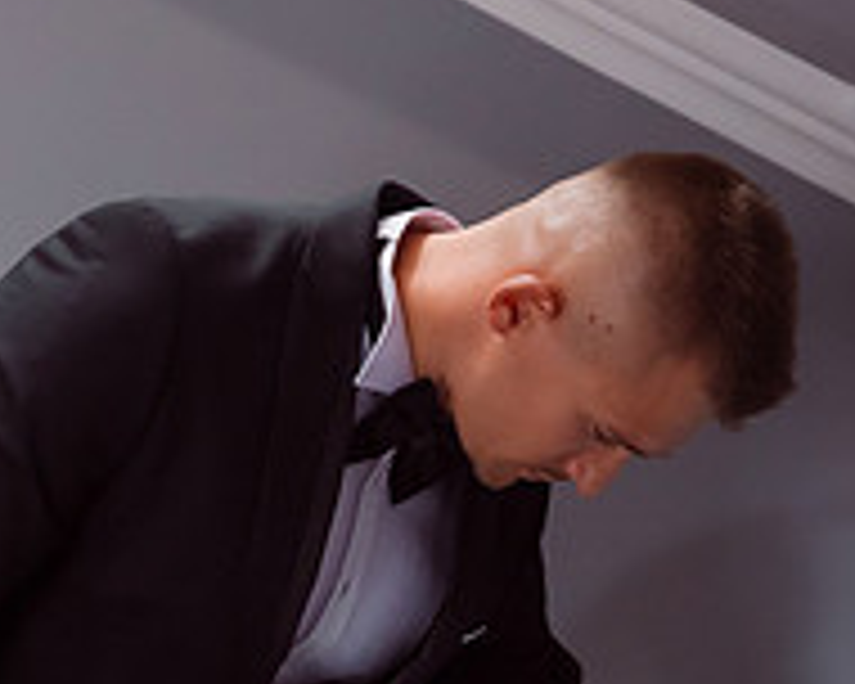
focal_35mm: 194
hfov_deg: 9.9
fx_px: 4909
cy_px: 652
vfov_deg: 7.9
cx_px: 115
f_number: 2.8
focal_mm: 58
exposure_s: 1/320
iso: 1000
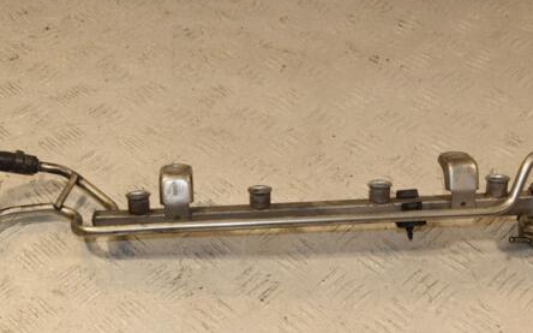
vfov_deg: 20.9
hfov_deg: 33.0
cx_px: 264
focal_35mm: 62
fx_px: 900
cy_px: 213
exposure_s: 1/200
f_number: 9
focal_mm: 30
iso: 800
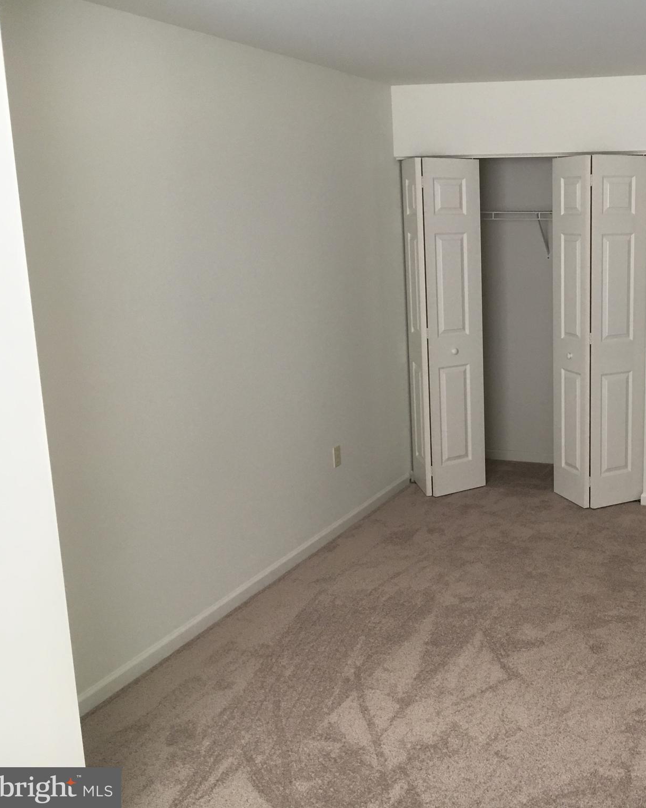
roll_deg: +1.2
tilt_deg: -12.5
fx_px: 909
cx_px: 531
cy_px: 404
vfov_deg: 47.9
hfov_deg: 37.5
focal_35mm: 38
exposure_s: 1/30
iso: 100
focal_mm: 4.15
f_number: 2.2
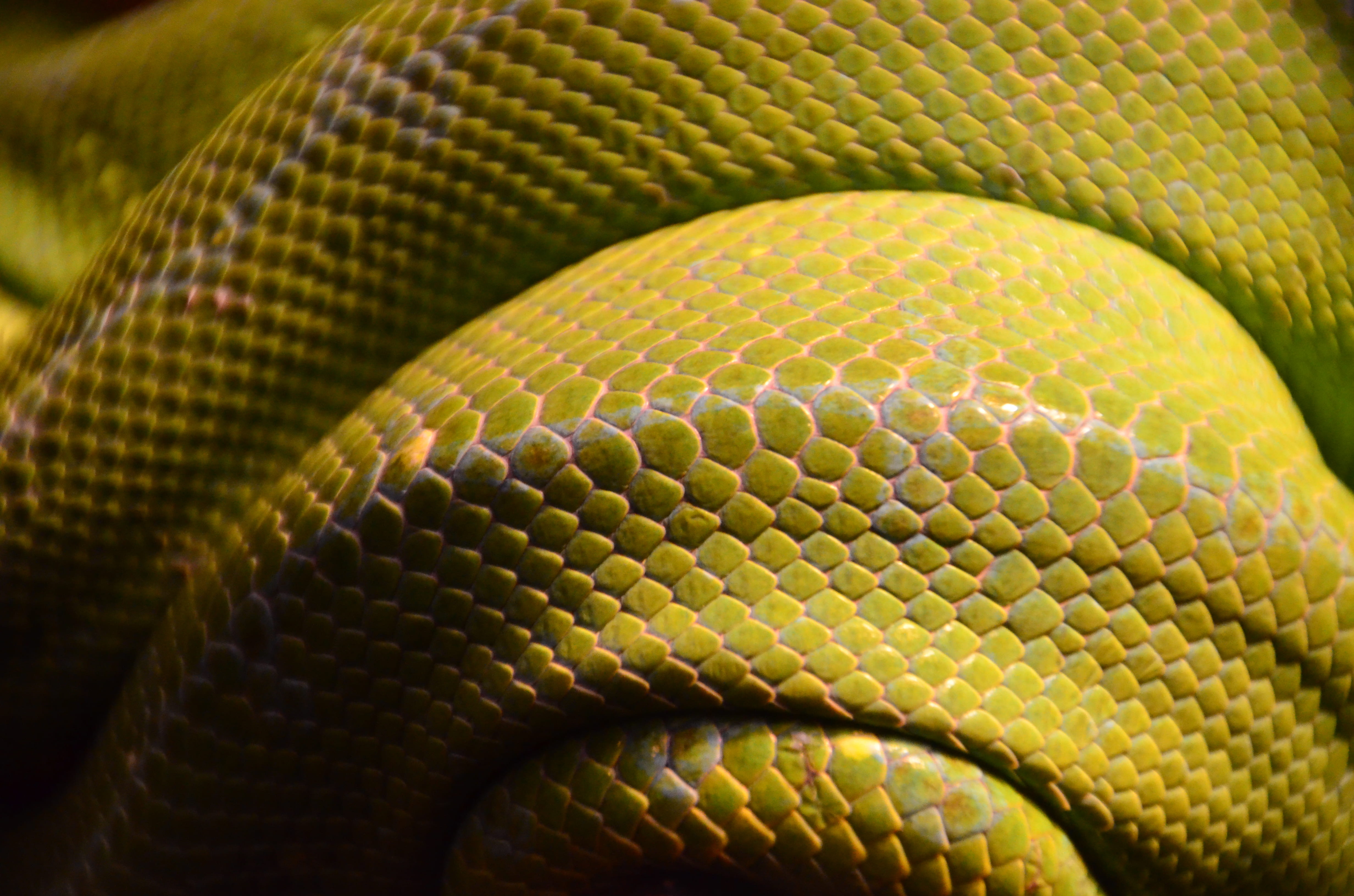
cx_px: 677
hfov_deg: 5.1
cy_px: 448
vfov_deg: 3.4
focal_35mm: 405
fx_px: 15201
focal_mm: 270
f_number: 8
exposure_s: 1/50
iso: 3200
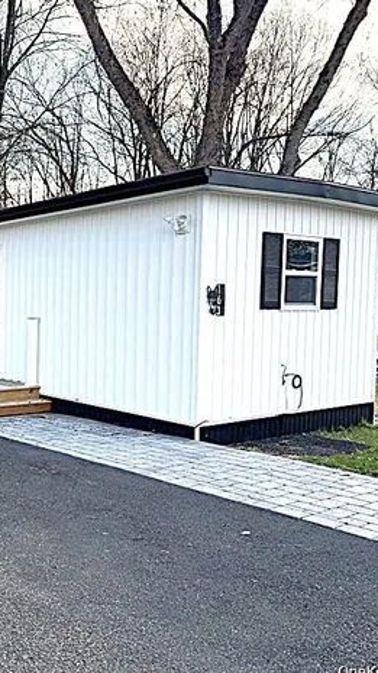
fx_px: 643
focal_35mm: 36
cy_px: 336
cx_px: -33
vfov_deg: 55.3
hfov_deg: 29.7
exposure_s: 1/1770
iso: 100
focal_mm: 6.76
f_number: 1.78
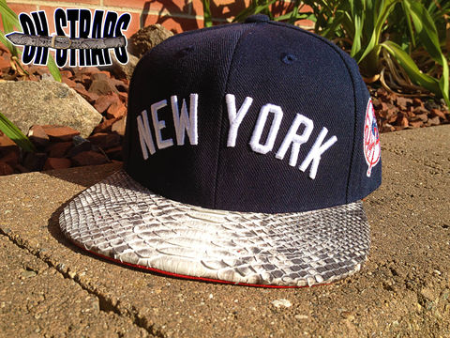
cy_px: 169
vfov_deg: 40.7
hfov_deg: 52.6
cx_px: 225
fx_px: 455
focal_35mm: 35
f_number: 2.4
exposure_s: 1/1453
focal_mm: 4.28
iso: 80
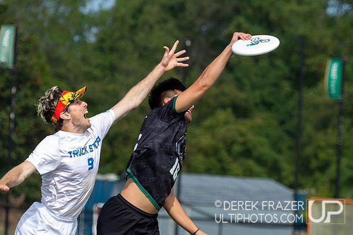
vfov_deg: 4.4
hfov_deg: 6.5
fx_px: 3090
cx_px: 177
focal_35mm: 315
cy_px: 114
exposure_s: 1/2500
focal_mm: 195
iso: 640
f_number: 5.6
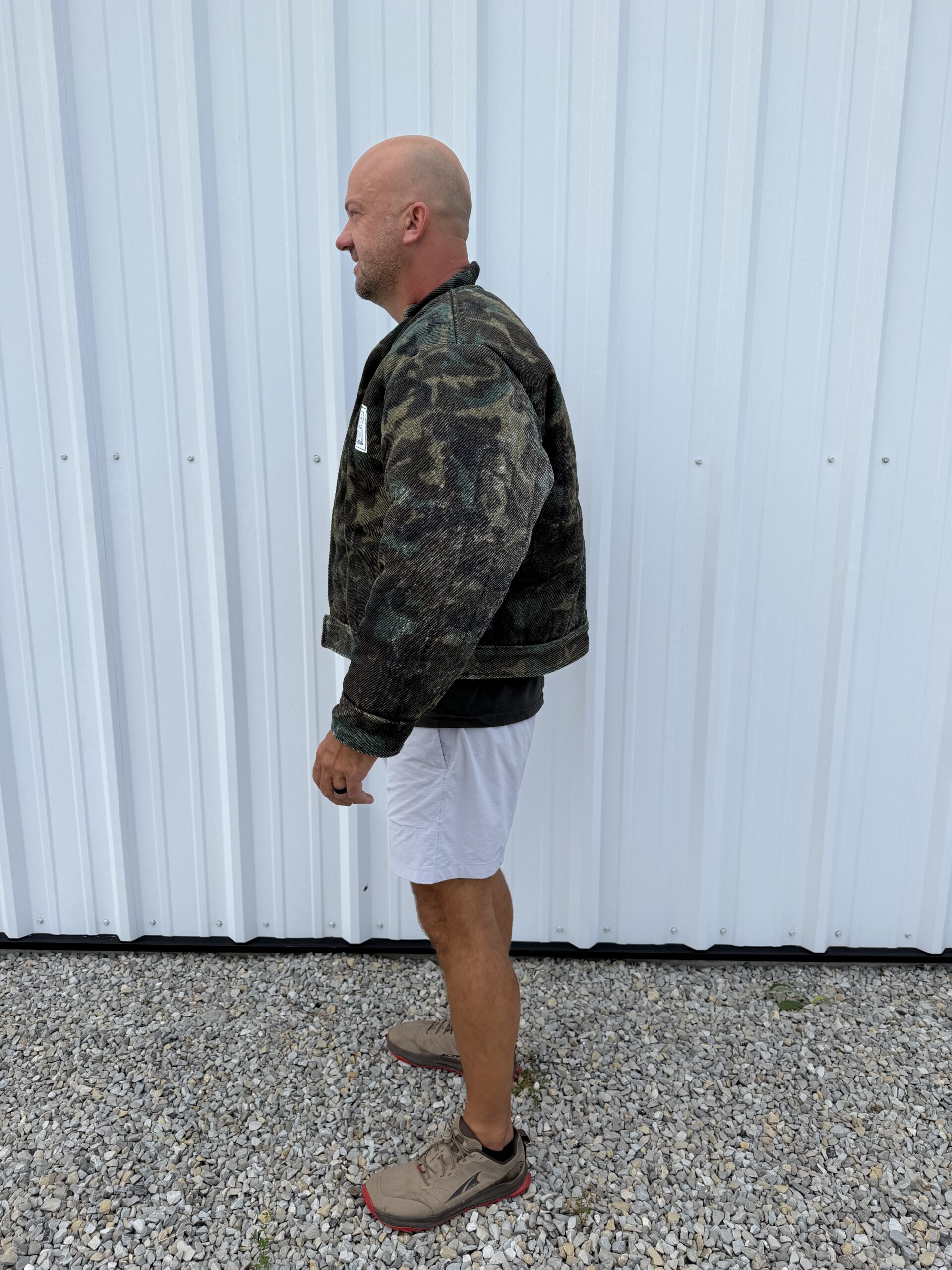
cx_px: 476
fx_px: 880
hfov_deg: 56.8
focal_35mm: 24
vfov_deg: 71.6
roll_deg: -0.4
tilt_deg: -13.1
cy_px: 635
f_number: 1.78
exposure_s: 1/2611
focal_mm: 6.76
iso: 80
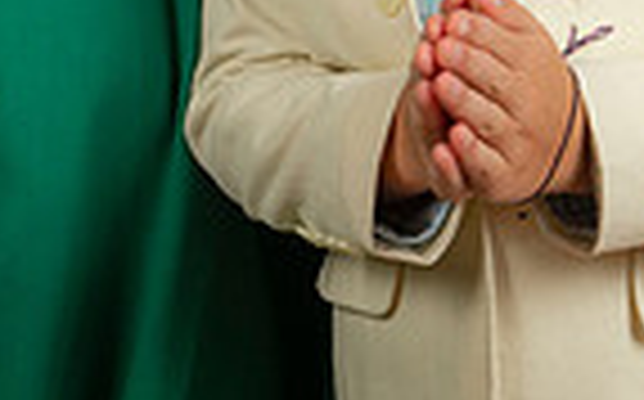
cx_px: 36
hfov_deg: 9.0
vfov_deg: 5.6
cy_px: -265
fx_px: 4067
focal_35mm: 232
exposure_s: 1/200
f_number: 8
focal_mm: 56
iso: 320
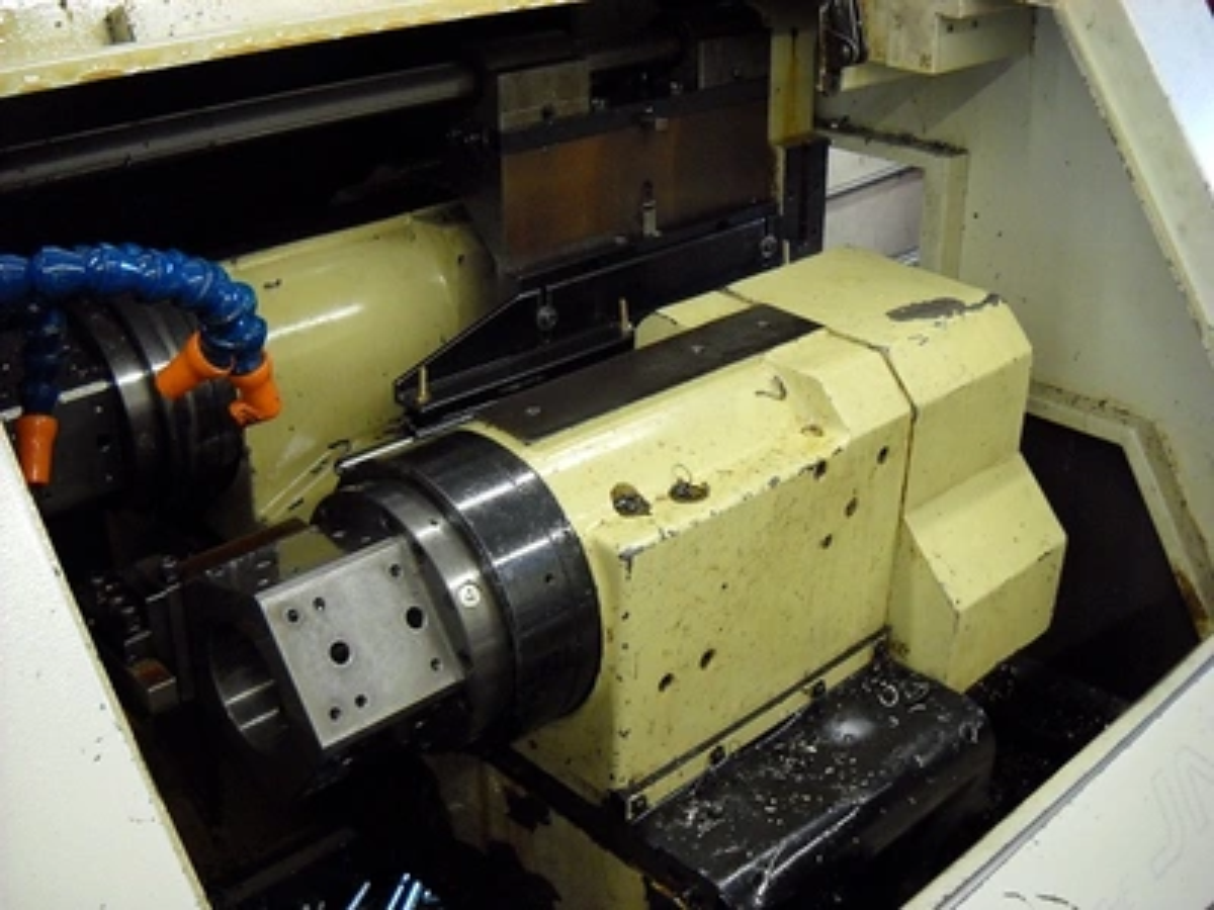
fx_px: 1438
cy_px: 455
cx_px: 607
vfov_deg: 35.1
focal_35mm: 41
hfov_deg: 45.8
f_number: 3.1
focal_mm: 6.72
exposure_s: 1/30
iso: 400
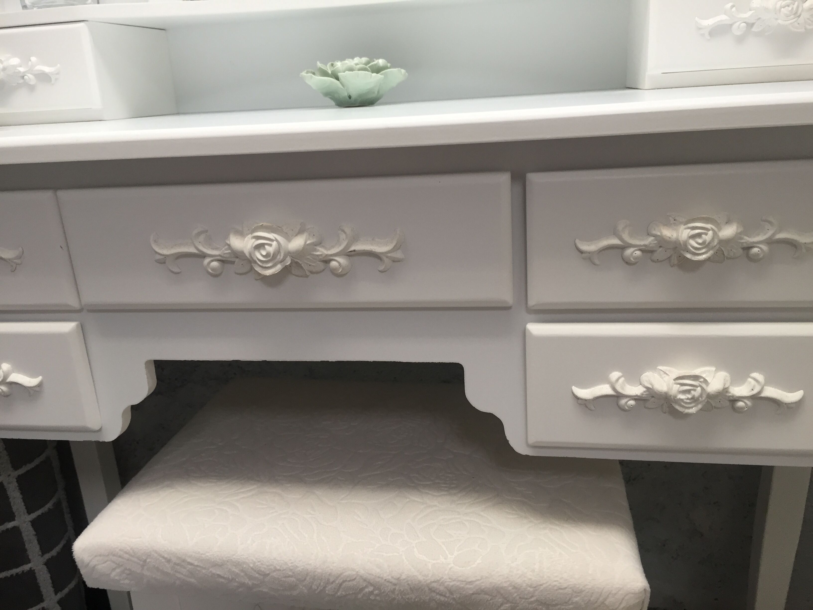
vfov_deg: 48.2
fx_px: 681
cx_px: 406
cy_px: 305
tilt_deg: -16.5
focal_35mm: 29
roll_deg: +3.7
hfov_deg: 61.7
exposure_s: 1/33
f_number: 2.2
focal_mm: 4.15
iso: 32
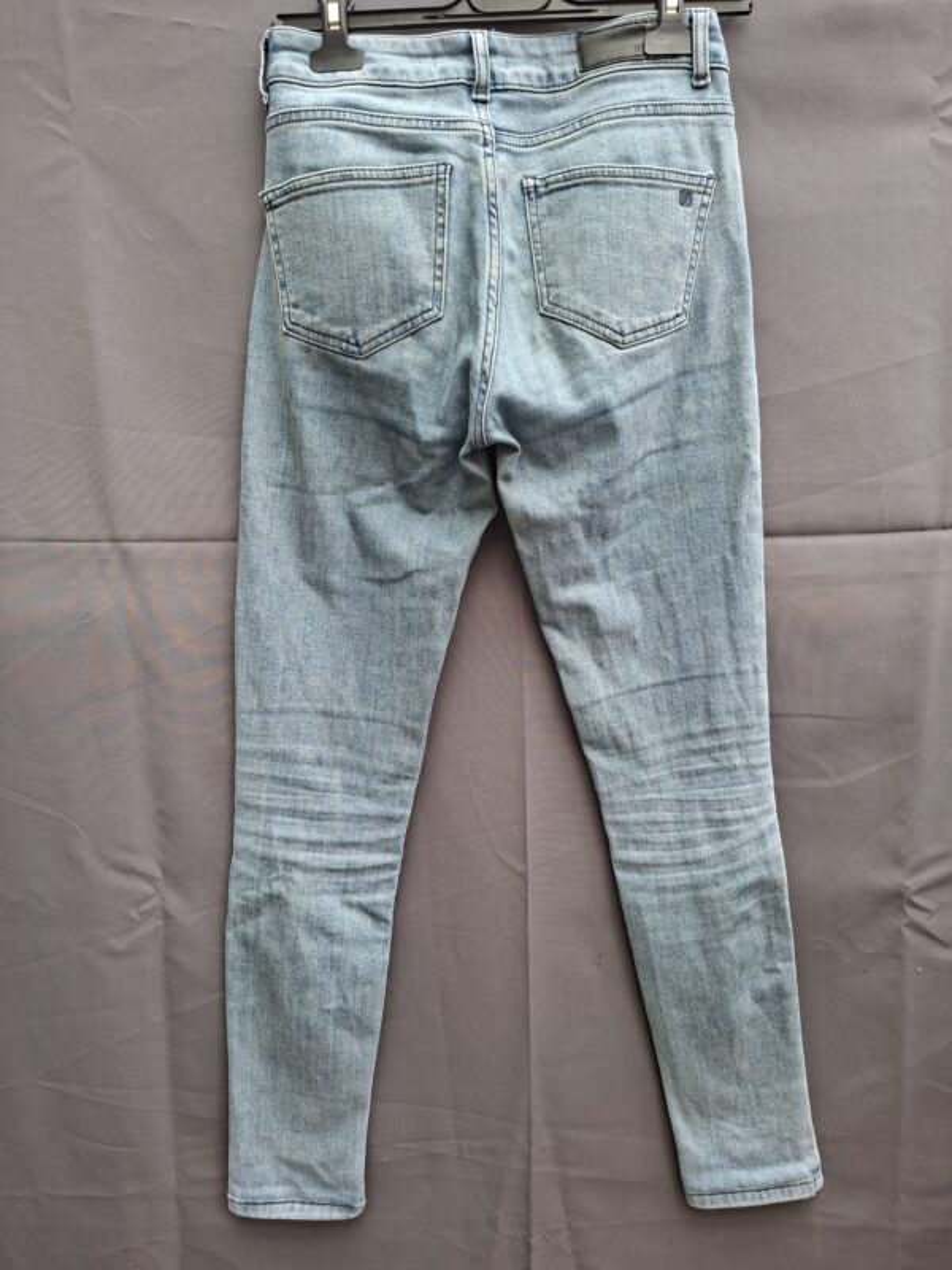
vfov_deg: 73.9
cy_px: 635
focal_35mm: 23
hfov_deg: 58.9
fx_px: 843
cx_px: 476
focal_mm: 5.54
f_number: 1.8
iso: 64
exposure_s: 1/100
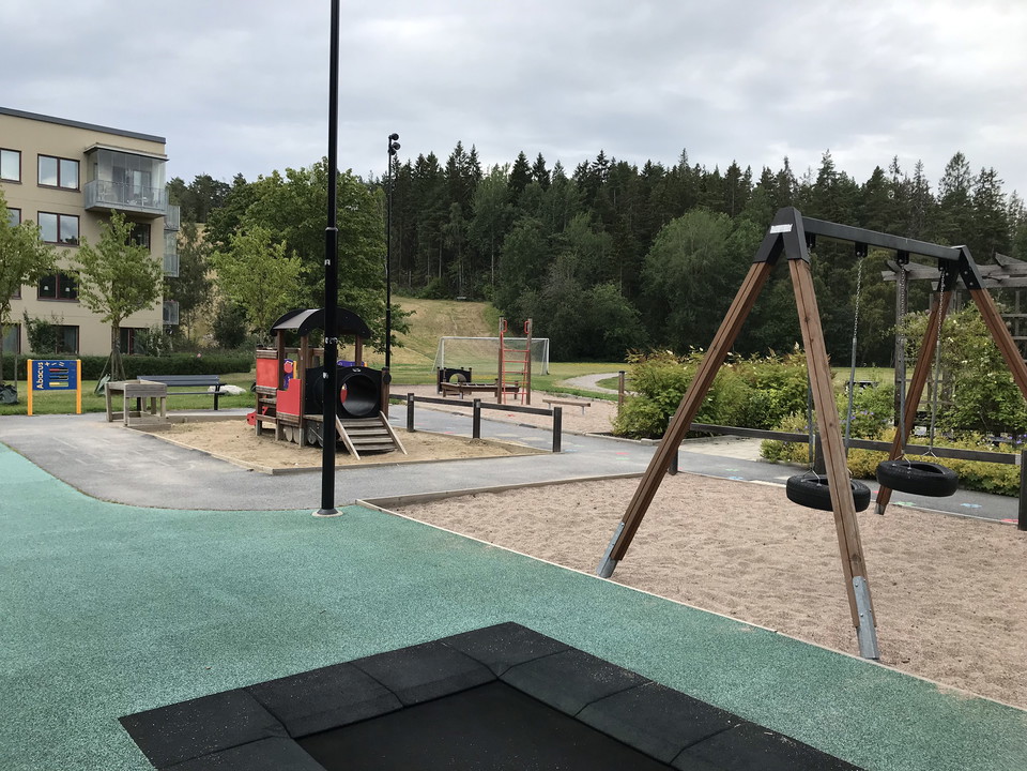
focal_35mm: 28
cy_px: 386
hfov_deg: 63.4
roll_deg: -1.5
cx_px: 514
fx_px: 831
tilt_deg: -3.9
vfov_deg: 49.7
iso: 20
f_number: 1.8
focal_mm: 3.99
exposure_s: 1/1198
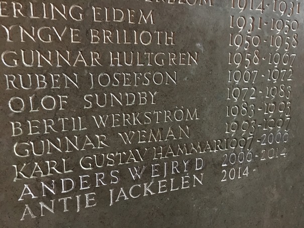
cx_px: 152
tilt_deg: -9.9
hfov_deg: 61.6
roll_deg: +1.1
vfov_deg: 48.2
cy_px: 114
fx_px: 255
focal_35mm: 29
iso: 400
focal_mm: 4.15
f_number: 2.2
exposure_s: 1/17
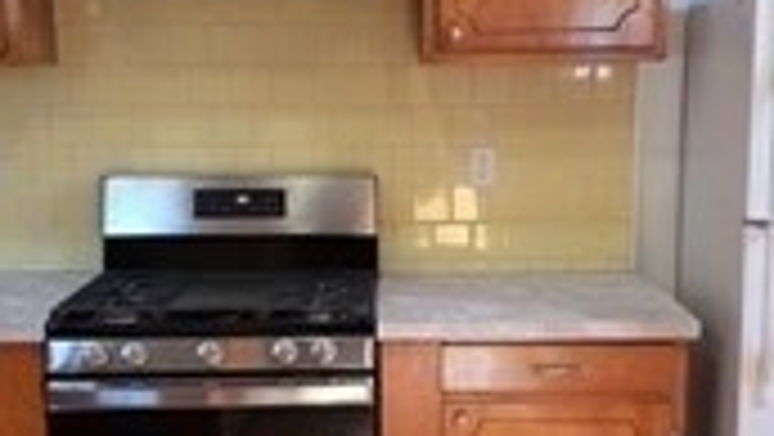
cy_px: 256
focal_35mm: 57
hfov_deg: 36.6
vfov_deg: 21.1
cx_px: 405
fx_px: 1171
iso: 125
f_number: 2.4
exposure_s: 1/60
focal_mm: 4.3
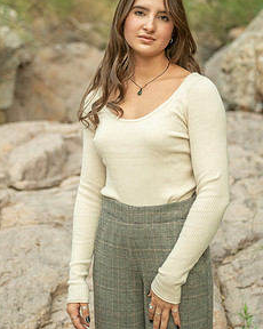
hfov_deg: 18.7
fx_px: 799
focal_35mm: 82
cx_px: 141
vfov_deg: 23.2
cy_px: 104
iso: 640
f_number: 2.8
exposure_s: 1/125
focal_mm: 56
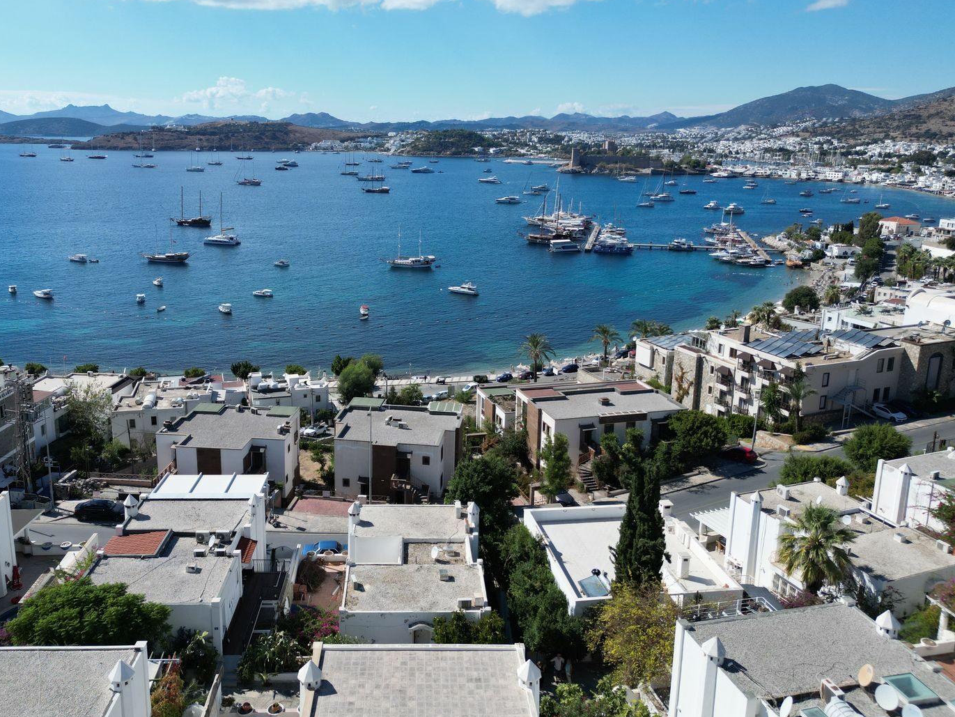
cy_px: 313
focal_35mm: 28
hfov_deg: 63.3
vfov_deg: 49.6
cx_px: 431
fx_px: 773
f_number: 1.7
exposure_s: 1/4000
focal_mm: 6.72
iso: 130
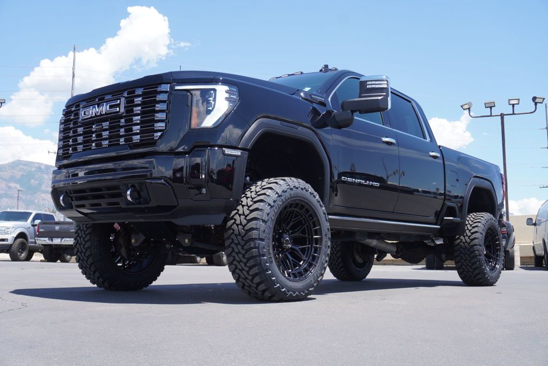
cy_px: 183
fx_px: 594
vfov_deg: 34.3
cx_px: 274
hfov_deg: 49.5
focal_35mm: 39
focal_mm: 26
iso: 100
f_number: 7.1
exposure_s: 1/160
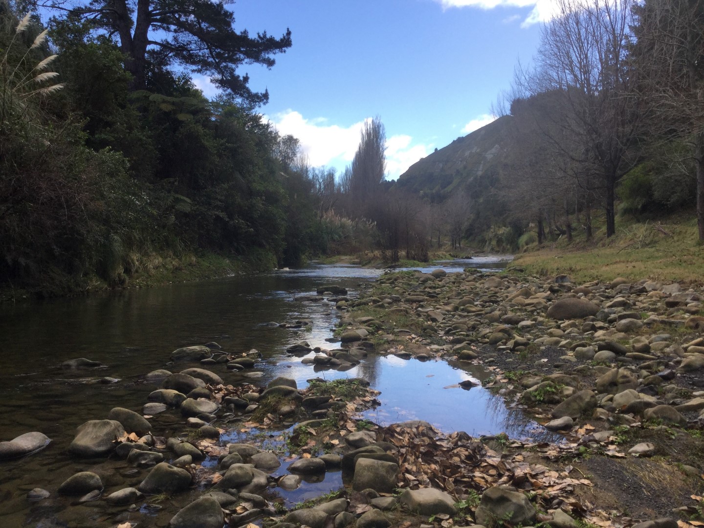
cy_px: 264
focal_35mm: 31
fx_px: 630
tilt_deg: -1.2
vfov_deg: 45.4
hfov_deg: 58.4
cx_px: 352
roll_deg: -1.2
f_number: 2.4
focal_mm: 3.3
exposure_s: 1/436
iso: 25
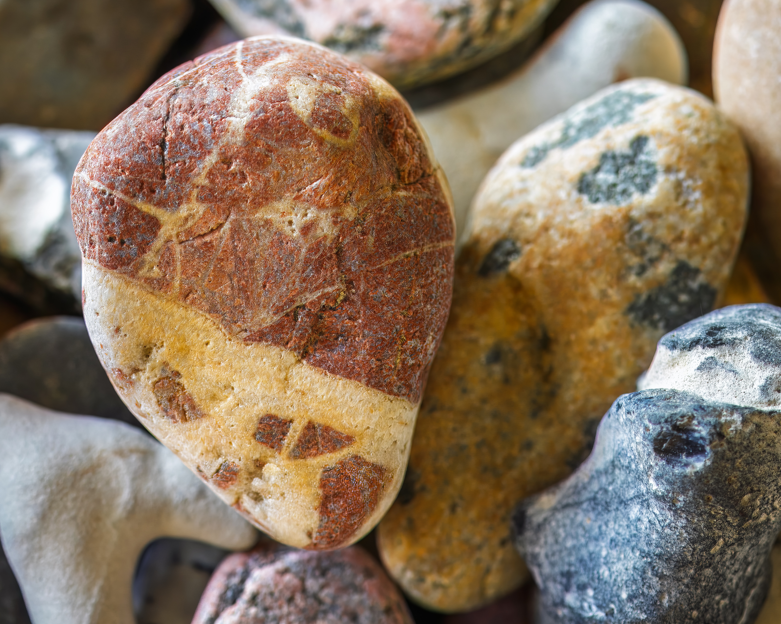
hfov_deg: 10.8
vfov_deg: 8.7
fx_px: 4114
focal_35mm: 178
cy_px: 285
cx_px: 296
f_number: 5
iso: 100
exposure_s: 1/25
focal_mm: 105
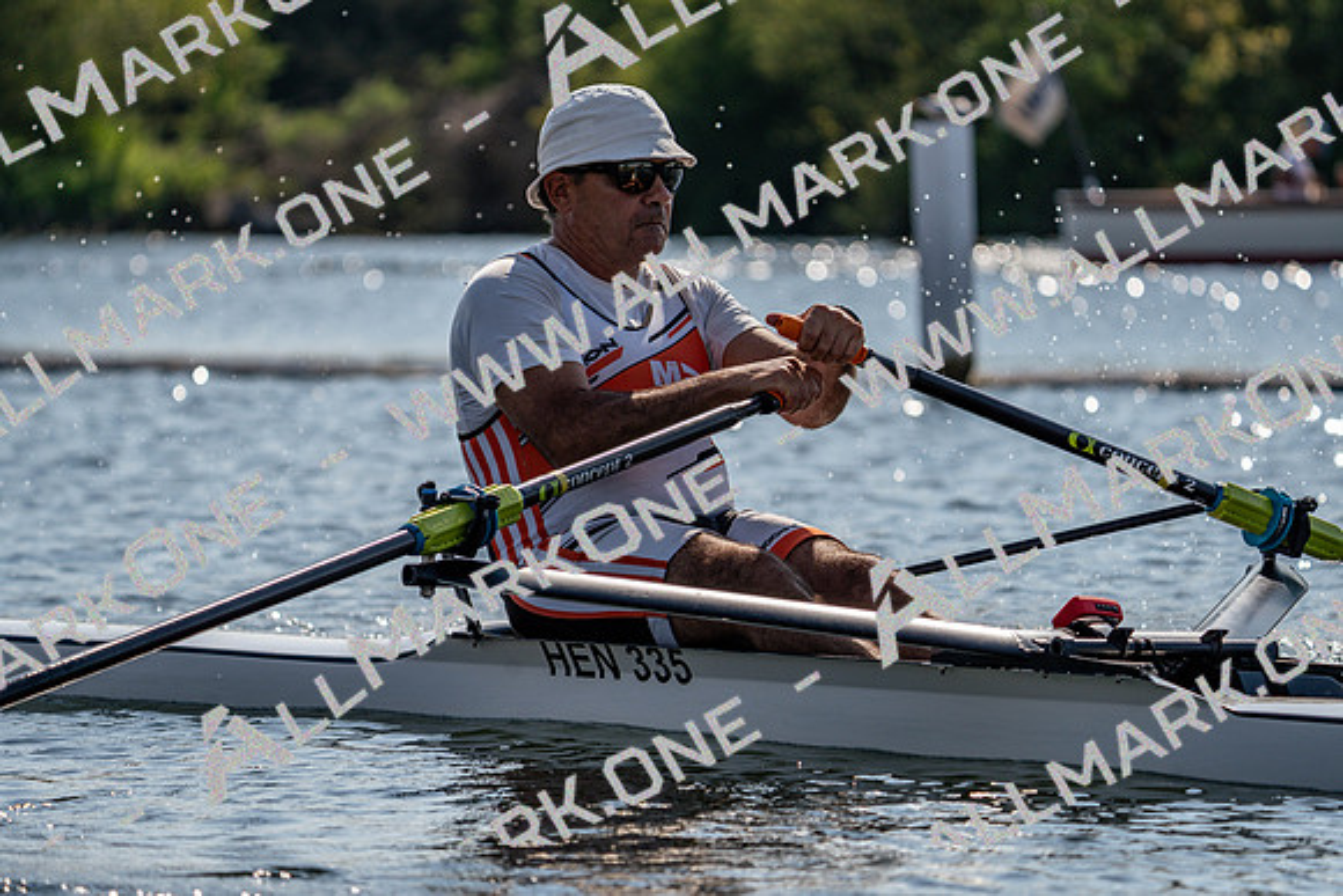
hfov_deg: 8.9
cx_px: 672
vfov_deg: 5.9
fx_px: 8657
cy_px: 448
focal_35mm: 232
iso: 100
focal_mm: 232
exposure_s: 1/1600
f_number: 5.6
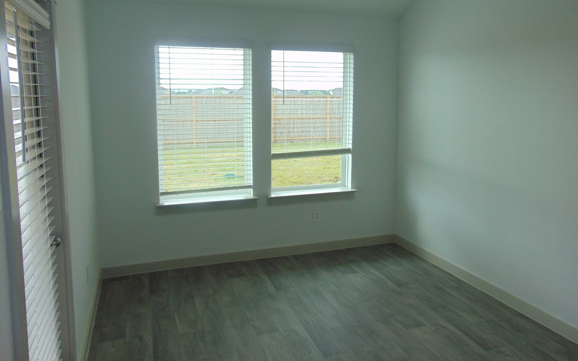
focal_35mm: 27
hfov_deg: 68.4
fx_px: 425
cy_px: 147
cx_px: 291
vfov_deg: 45.8
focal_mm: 4.5
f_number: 3
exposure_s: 1/160
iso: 80
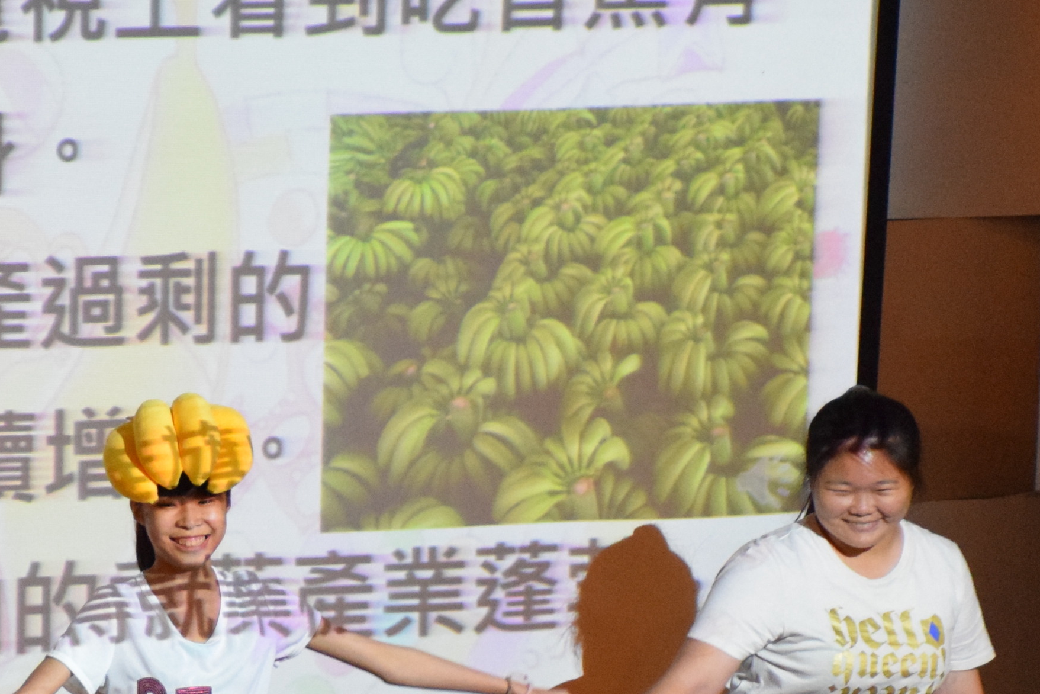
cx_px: -22
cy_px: 805
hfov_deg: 8.6
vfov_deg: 5.8
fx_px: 6876
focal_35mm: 238
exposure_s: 1/125
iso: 4000
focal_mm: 62
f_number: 5
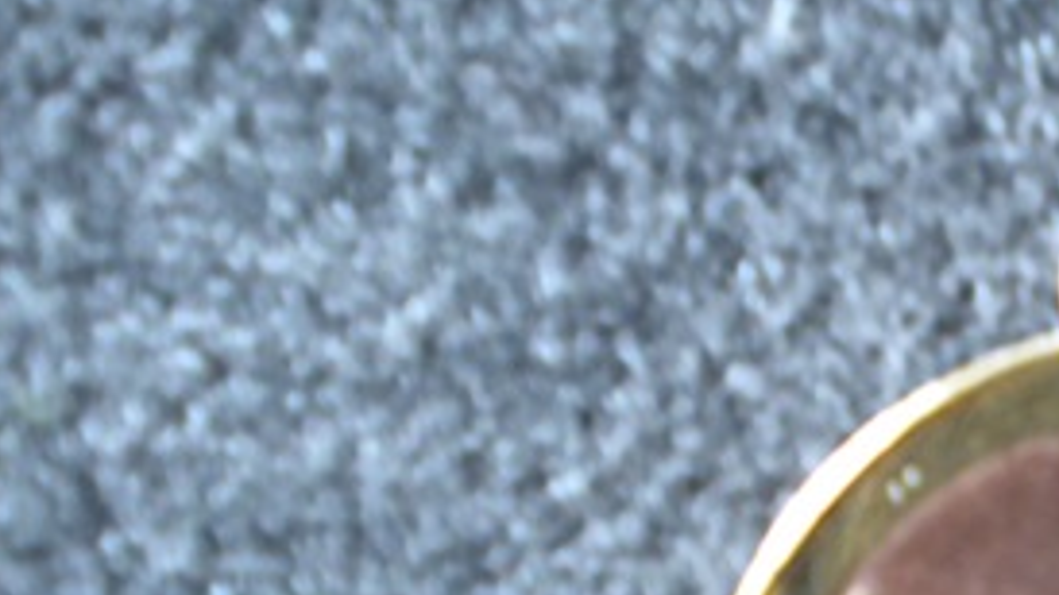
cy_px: 624
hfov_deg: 19.1
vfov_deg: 11.3
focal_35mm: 106
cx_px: 1237
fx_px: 2976
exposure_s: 1/9.8
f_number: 3.5
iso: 400
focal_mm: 7.4
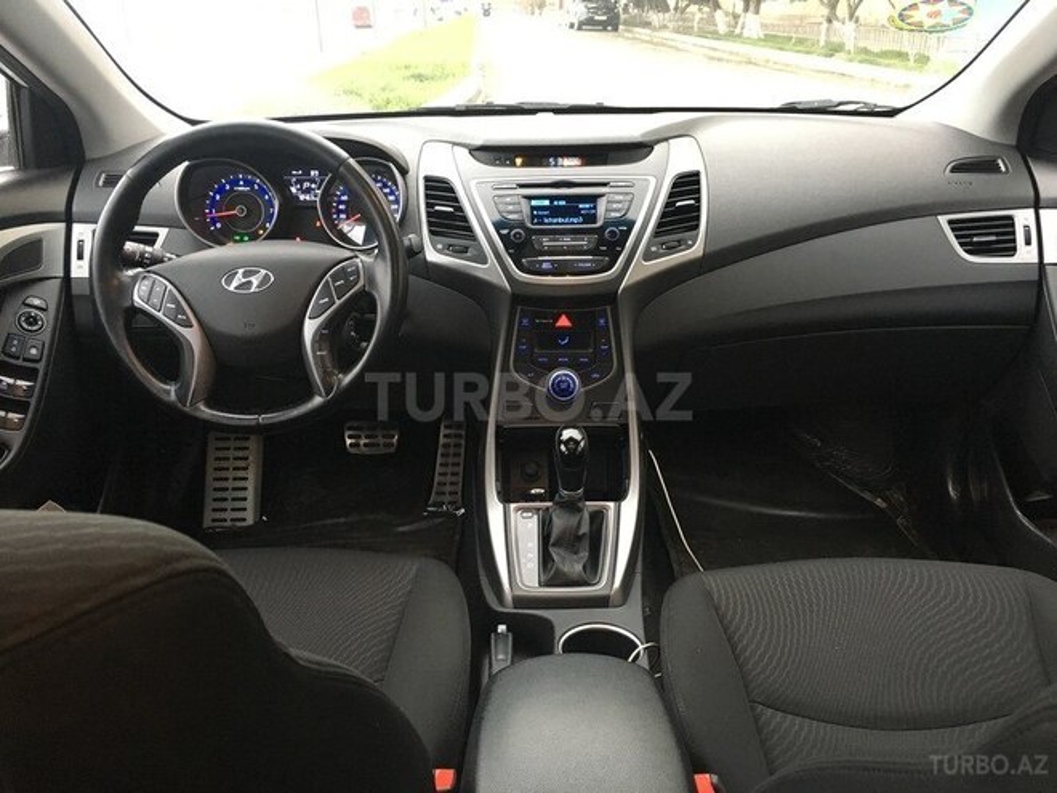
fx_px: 886
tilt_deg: -23.7
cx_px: 528
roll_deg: +0.0
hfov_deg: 61.7
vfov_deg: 48.2
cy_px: 396
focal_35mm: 29
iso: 250
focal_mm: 4.15
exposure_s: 1/33
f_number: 2.2
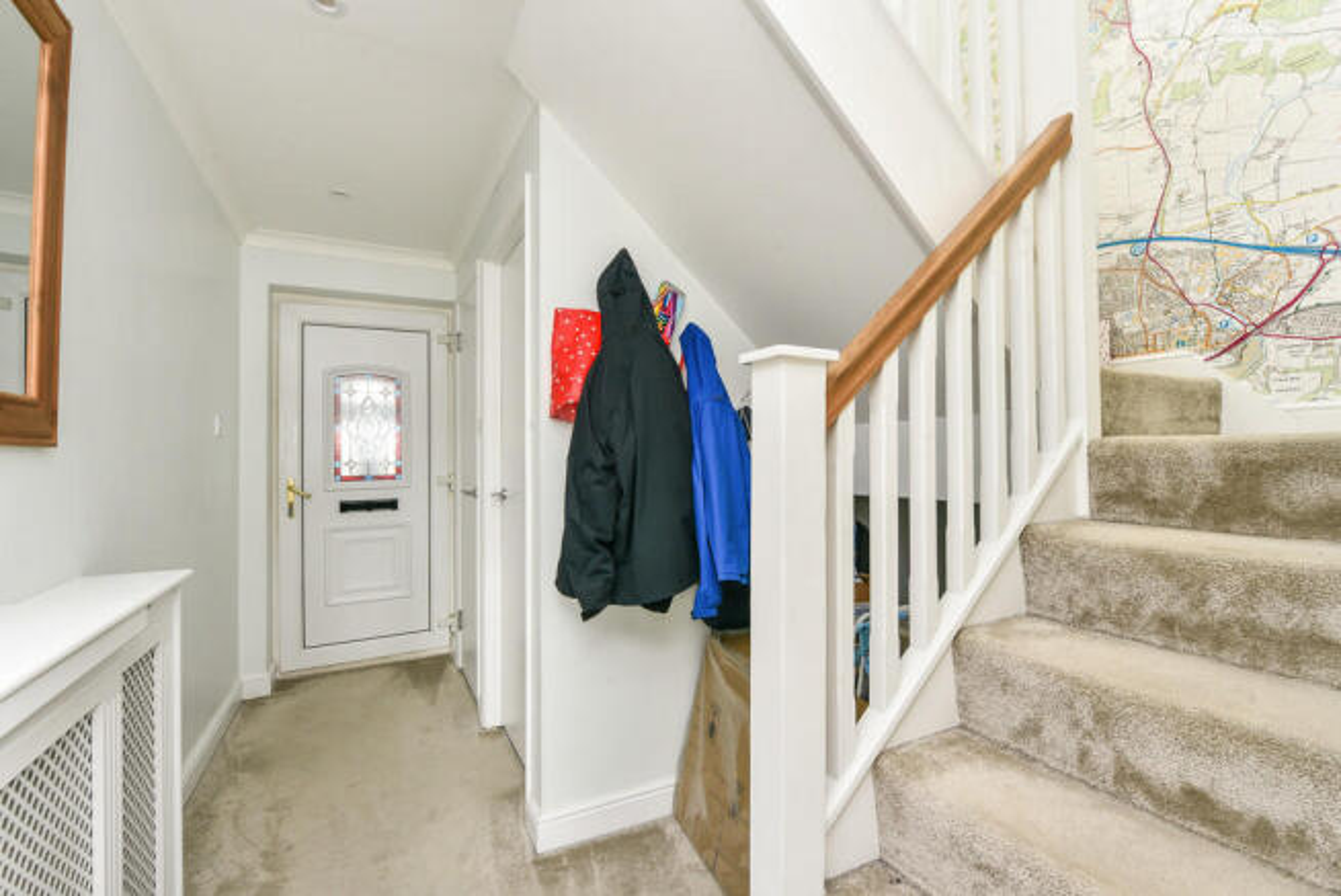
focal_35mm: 16
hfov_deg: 96.7
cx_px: 670
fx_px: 596
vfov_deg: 73.8
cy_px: 448
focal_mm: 16
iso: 250
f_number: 9
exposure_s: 1/2
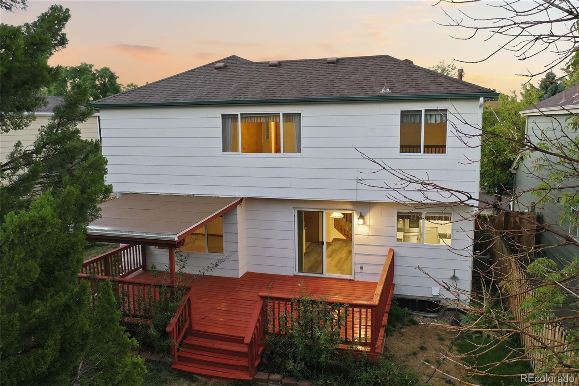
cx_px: 290
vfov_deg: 46.4
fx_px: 450
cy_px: 193
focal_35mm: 28
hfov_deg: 65.5
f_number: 2.8
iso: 100
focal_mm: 10.3
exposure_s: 1/5
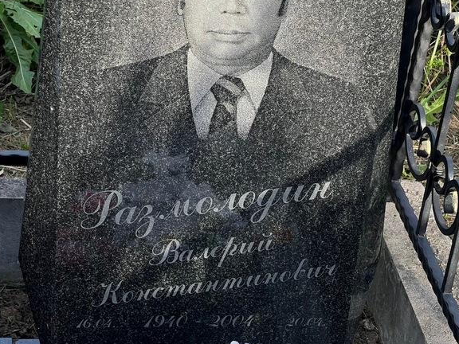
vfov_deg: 13.8
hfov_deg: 18.4
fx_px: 1419
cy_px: 231
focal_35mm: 107
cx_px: 249
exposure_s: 1/133
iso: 32
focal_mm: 9
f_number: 2.8
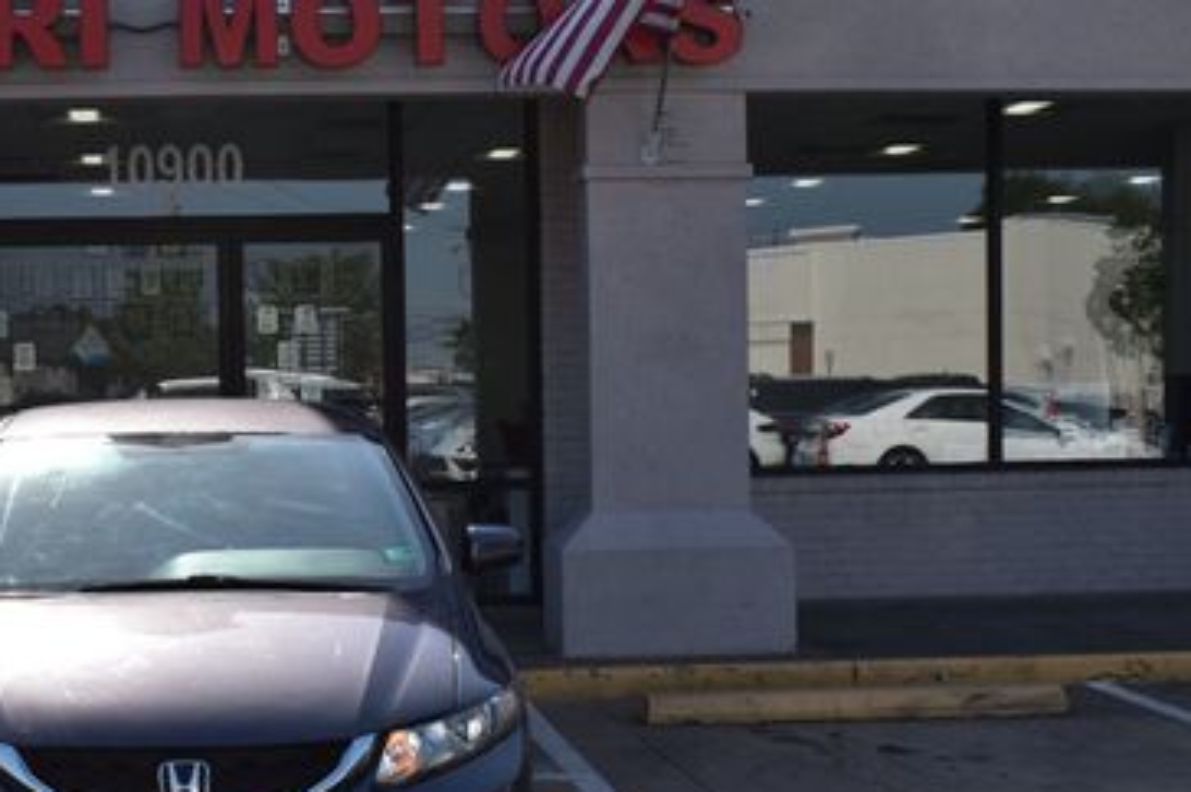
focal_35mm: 66
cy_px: 540
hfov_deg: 30.1
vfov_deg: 20.5
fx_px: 2177
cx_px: 301
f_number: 11
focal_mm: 25
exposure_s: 1/500
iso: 320
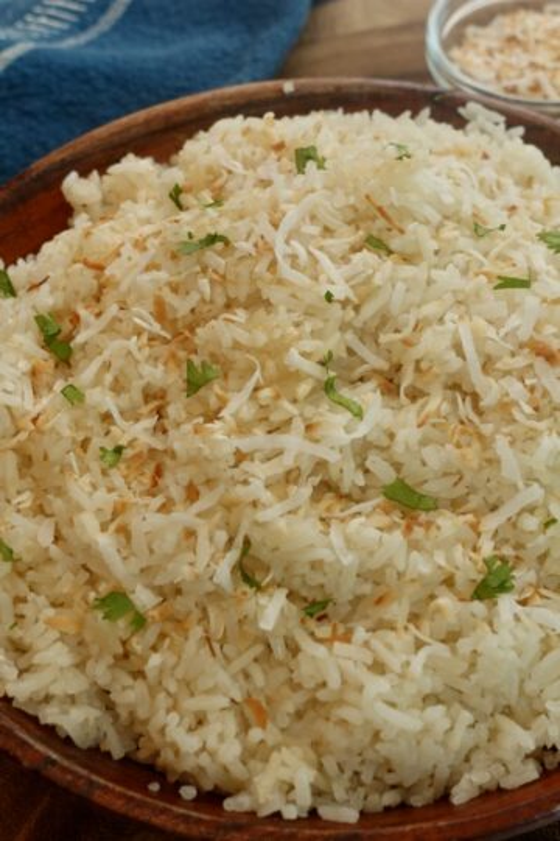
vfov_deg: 49.6
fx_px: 910
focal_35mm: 39
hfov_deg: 34.2
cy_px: 420
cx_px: 280
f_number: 3.5
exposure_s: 1/80
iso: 125
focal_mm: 14.87
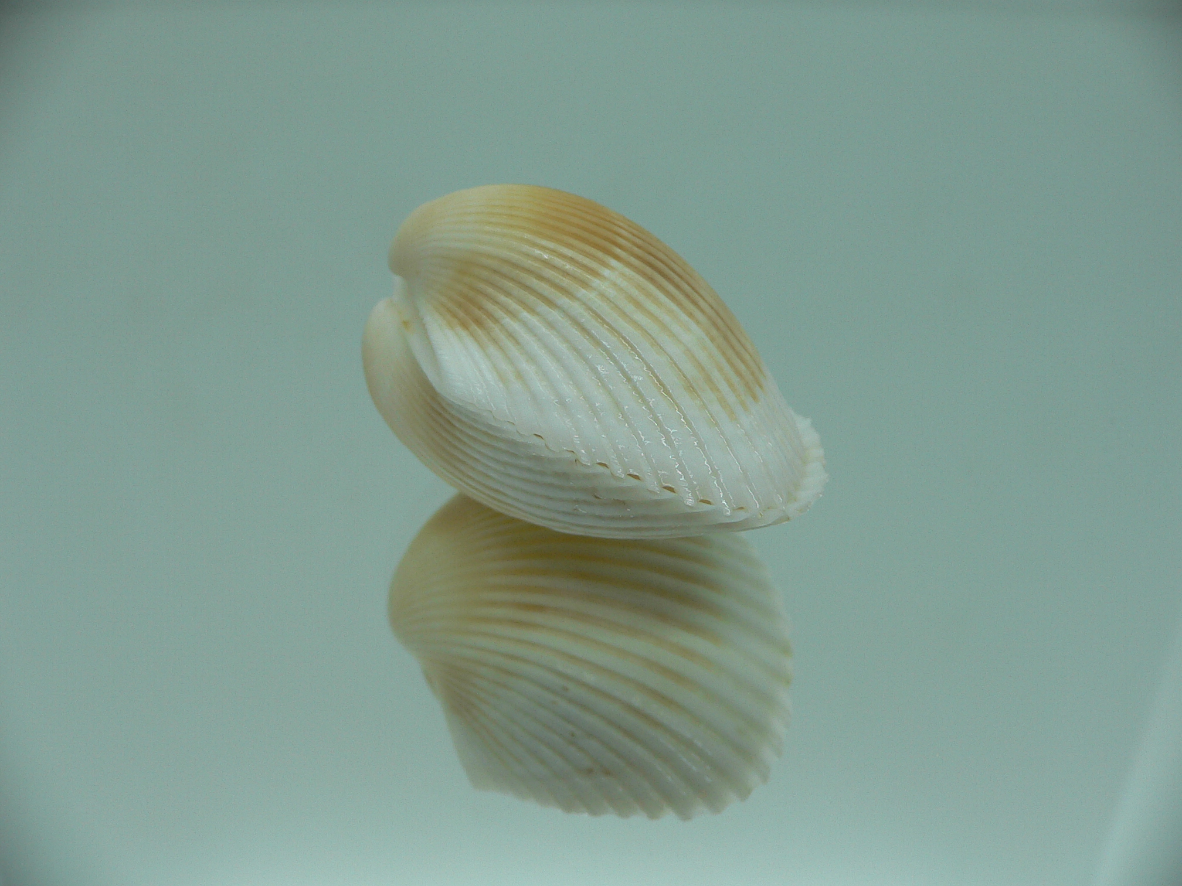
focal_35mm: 35
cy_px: 443
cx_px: 591
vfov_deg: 40.7
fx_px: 1195
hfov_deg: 52.6
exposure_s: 1/80
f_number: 2.8
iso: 80
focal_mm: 4.6
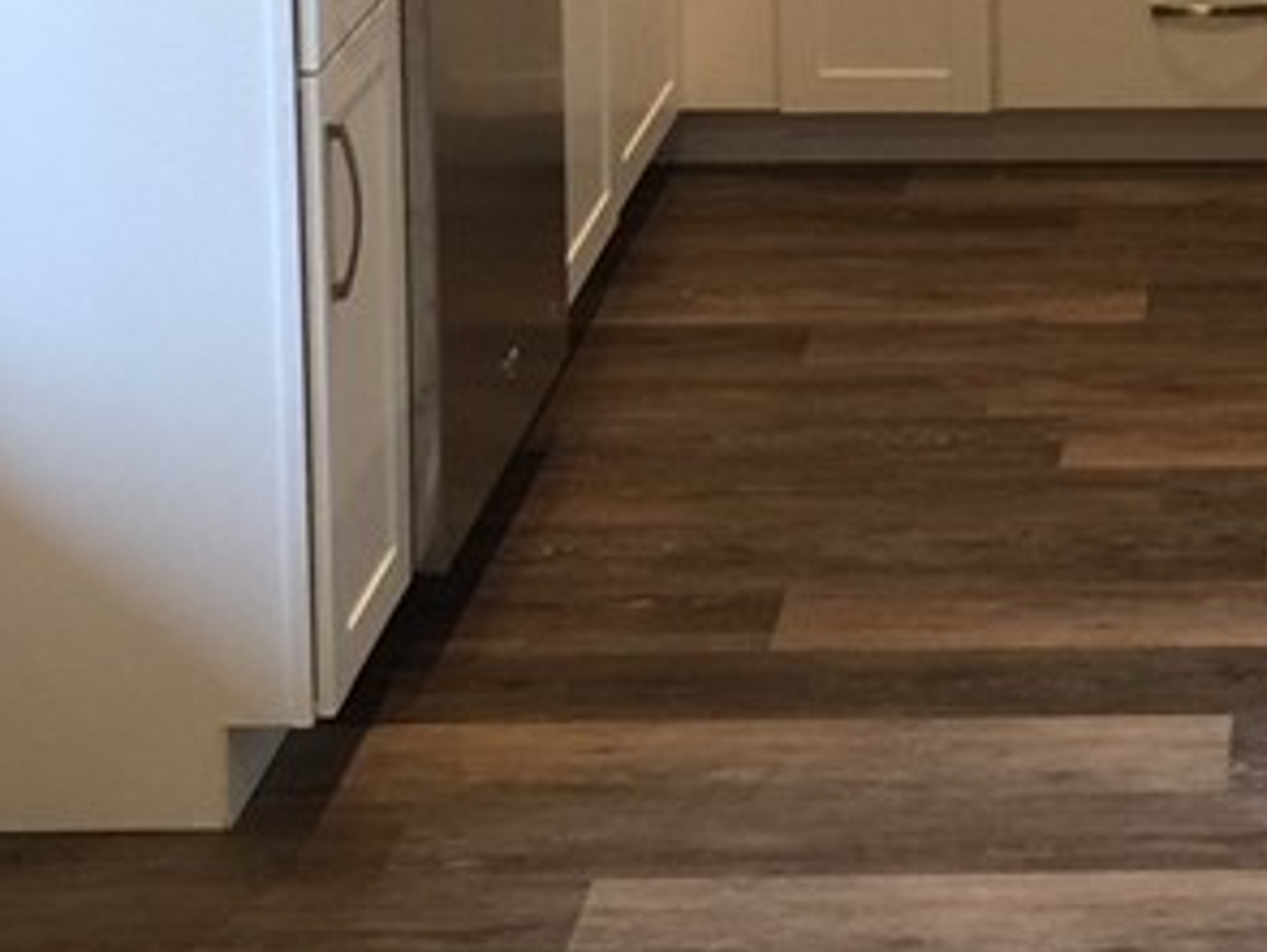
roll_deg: -0.9
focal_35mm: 101
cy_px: -439
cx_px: 1470
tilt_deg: -9.6
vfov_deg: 13.8
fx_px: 3700
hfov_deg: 18.5
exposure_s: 1/15
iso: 40
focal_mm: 4.15
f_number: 2.2
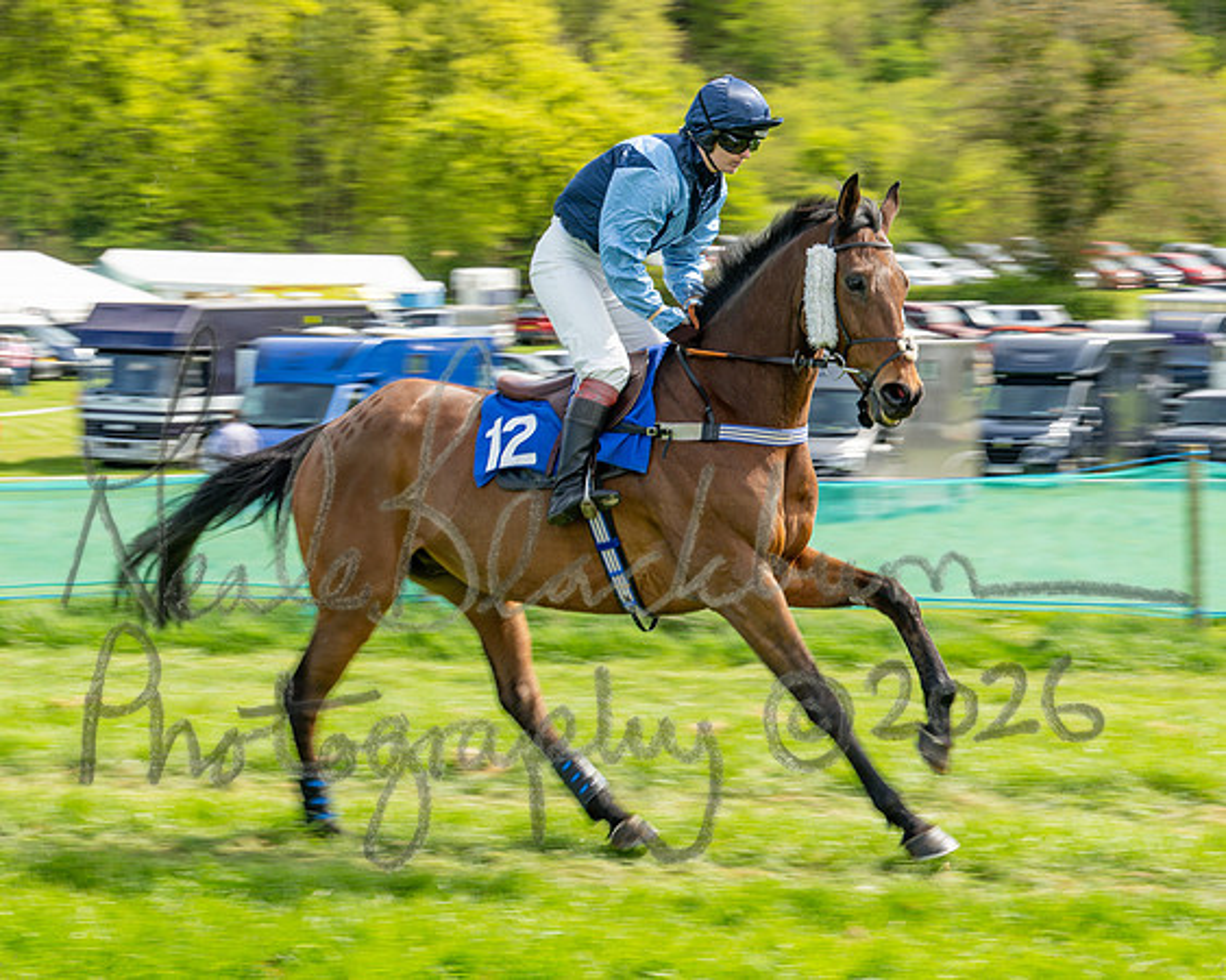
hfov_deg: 17.8
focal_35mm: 107
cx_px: 344
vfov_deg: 14.3
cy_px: 465
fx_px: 3895
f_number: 9
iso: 100
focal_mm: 75
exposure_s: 1/160
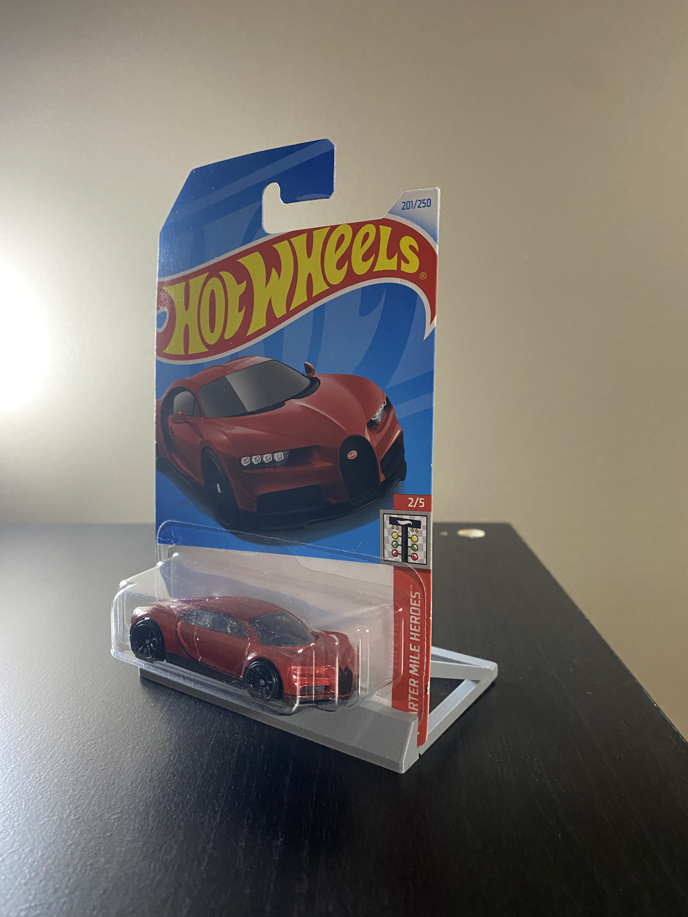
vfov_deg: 67.3
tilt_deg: -6.7
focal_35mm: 26
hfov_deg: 53.1
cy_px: 458
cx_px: 344
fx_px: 689
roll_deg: +0.6
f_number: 1.8
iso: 320
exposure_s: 1/40
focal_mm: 4.25
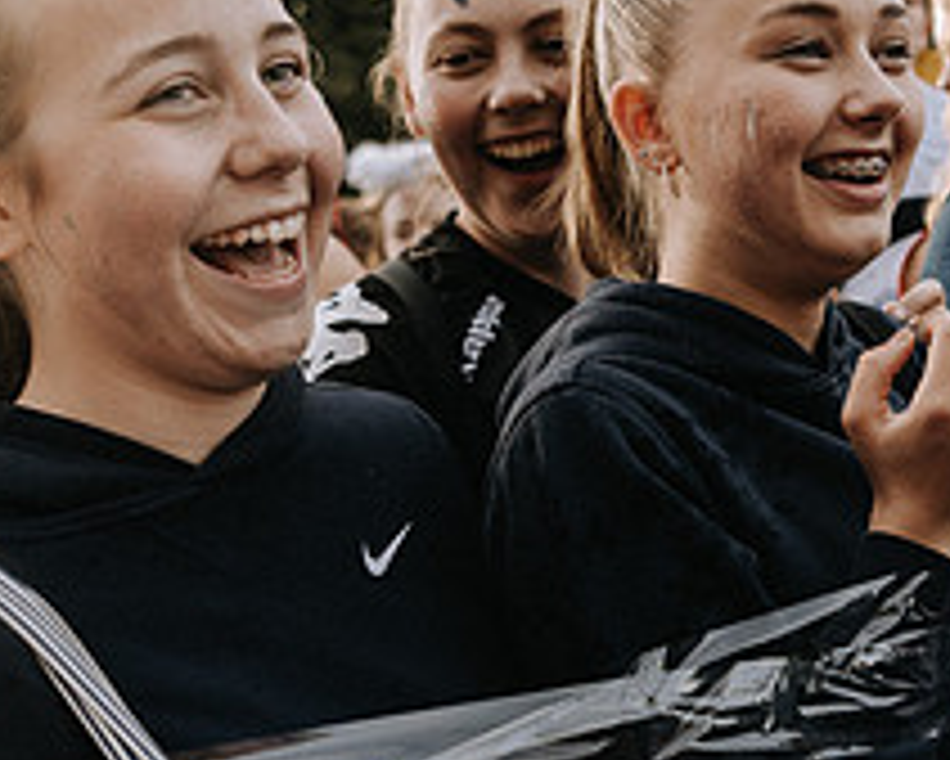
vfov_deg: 24.6
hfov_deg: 29.9
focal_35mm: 62
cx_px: 738
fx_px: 1744
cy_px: 326
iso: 200
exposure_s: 1/400
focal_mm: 24
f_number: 2.8
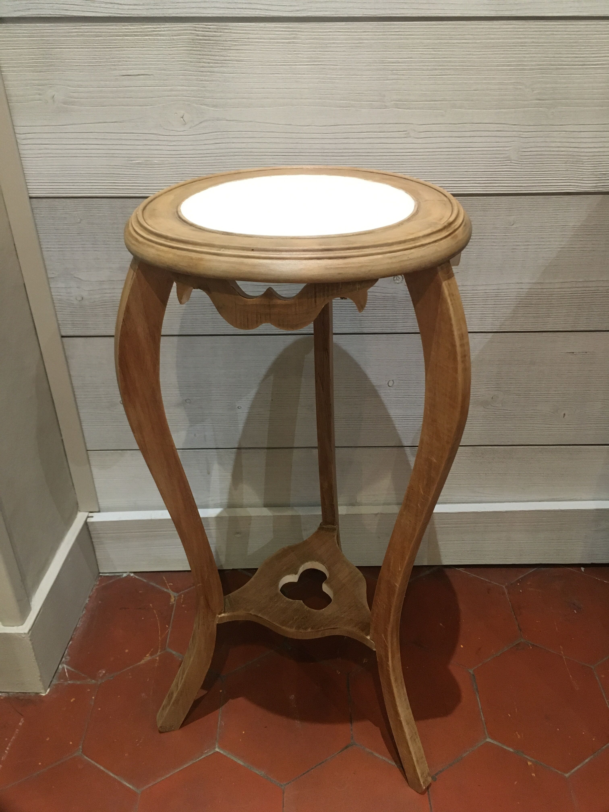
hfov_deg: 48.2
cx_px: 304
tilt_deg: -32.7
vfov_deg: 61.7
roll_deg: +0.0
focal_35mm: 29
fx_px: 680
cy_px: 406
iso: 200
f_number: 2.2
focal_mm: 4.15
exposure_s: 1/17
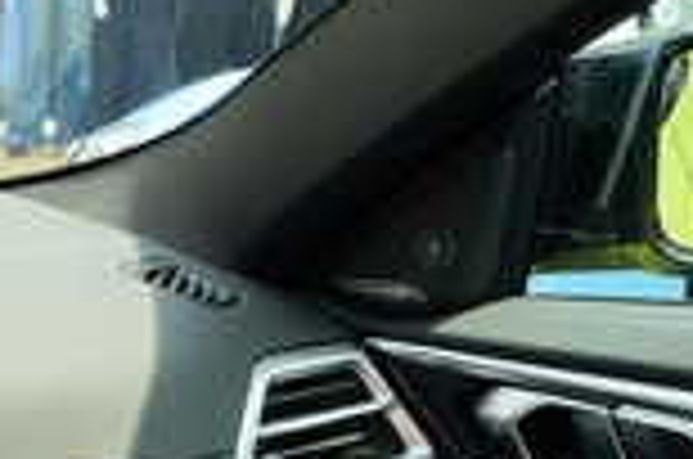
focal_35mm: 148
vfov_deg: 8.7
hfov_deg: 12.5
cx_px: -608
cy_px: 896
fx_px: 2846
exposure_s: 1/320
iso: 640
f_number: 7.1
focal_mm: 23
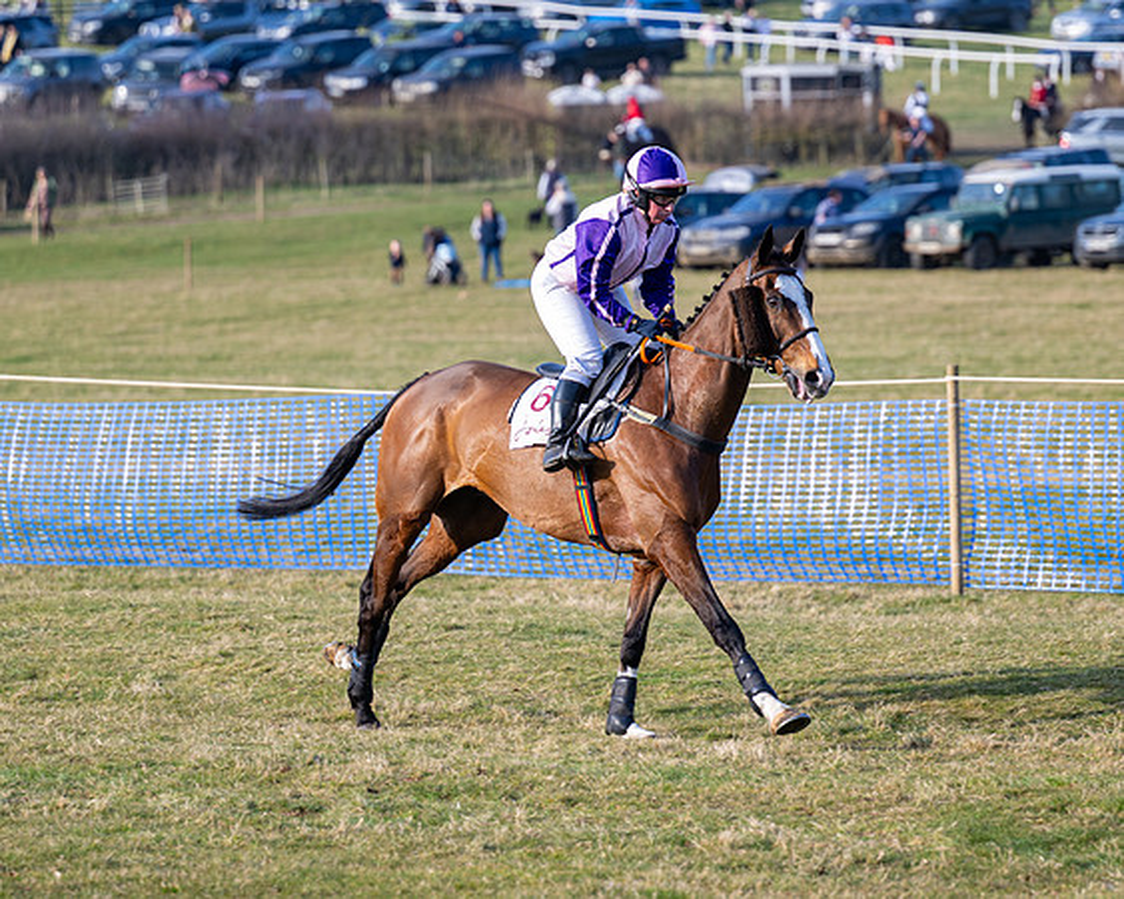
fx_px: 7130
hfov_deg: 9.0
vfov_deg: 7.2
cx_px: 480
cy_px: 448
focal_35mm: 214
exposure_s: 1/800
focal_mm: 125
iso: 125
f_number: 2.8
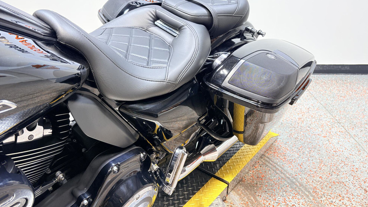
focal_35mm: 29
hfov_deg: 66.1
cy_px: 84
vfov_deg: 40.0
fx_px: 283
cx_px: 181
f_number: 1.6
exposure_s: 1/120
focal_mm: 5.96
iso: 100
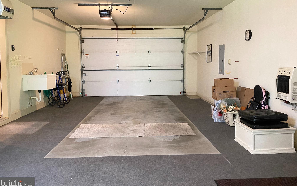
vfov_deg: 44.4
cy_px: 76
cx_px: 149
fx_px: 227
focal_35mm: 28
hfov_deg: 66.5
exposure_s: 1/40
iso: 500
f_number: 1.8
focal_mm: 4.25
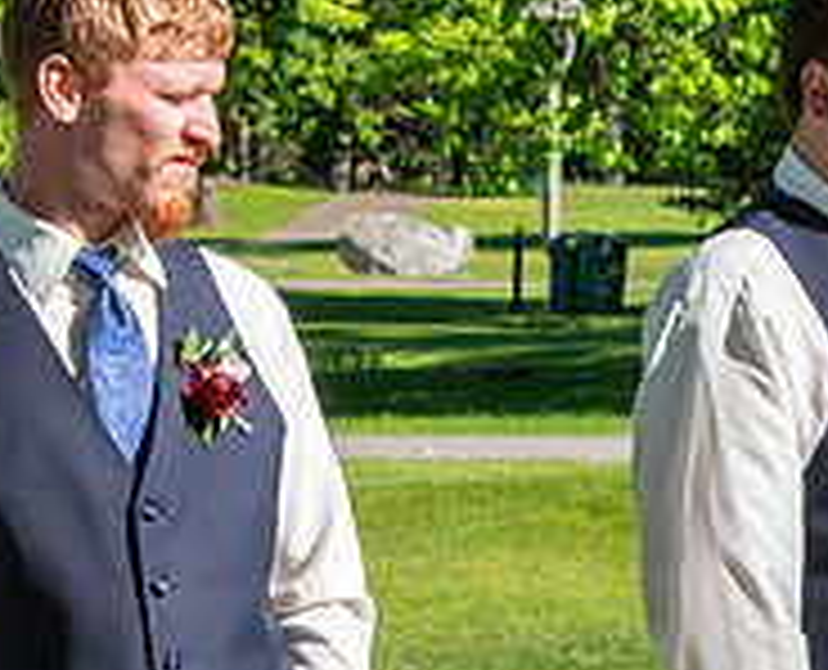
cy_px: 615
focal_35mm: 339
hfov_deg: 5.6
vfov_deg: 4.6
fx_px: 8347
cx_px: 1063
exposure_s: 1/250
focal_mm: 55
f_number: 8
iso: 200
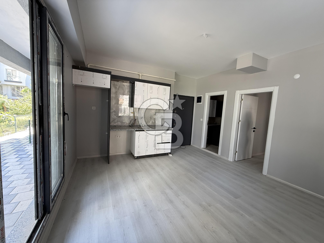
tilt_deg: -4.8
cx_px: 162
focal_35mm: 14
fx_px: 131
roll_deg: -3.0
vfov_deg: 85.7
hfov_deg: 102.1
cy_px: 122
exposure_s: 1/99
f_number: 2.2
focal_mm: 2.22
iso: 125
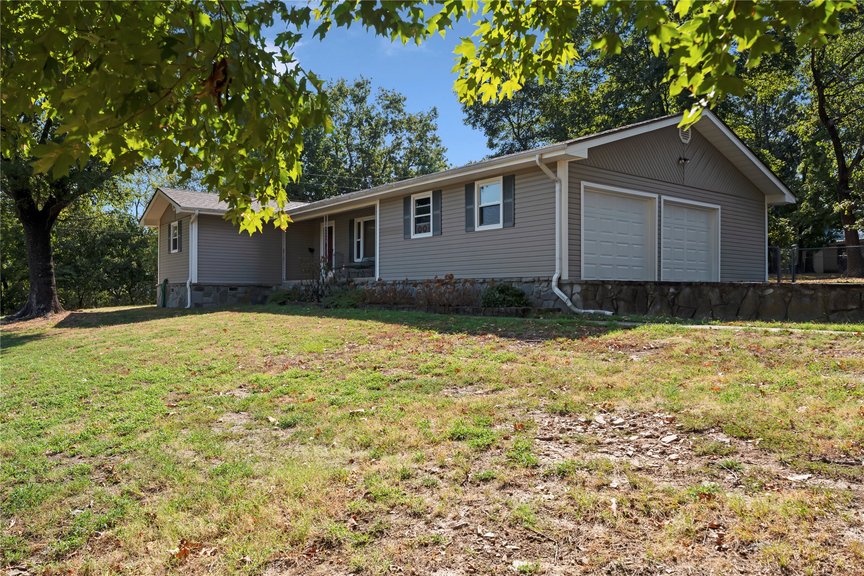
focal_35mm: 24
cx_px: 432
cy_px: 288
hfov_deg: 73.3
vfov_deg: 52.7
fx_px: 581
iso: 200
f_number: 8
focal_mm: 24.2
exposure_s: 1/320
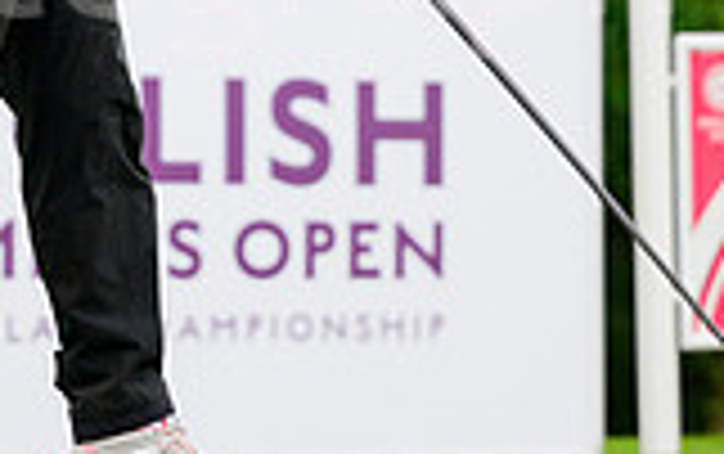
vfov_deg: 4.3
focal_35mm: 305
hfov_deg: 6.9
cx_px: 216
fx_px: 6024
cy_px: -267
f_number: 2.8
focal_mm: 83
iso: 1000
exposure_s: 1/3200
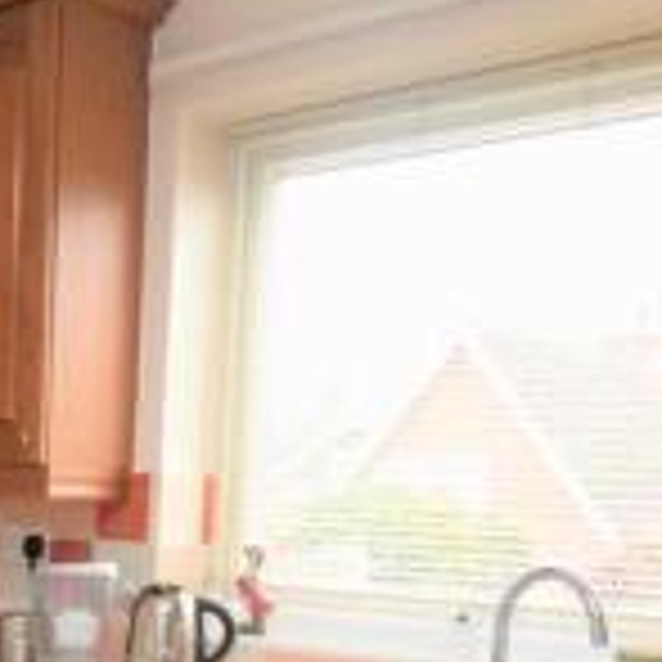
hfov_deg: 28.0
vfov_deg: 27.4
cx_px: -25
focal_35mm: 57
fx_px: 1233
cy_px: 736
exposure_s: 1/60
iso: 3200
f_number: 3.5
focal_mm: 10
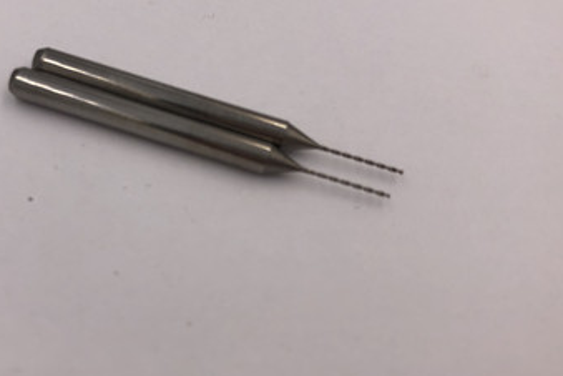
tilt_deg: -57.3
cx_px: 194
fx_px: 672
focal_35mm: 43
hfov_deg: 44.9
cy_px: 179
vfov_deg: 31.2
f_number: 1.8
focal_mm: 3.99
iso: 20
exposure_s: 1/800
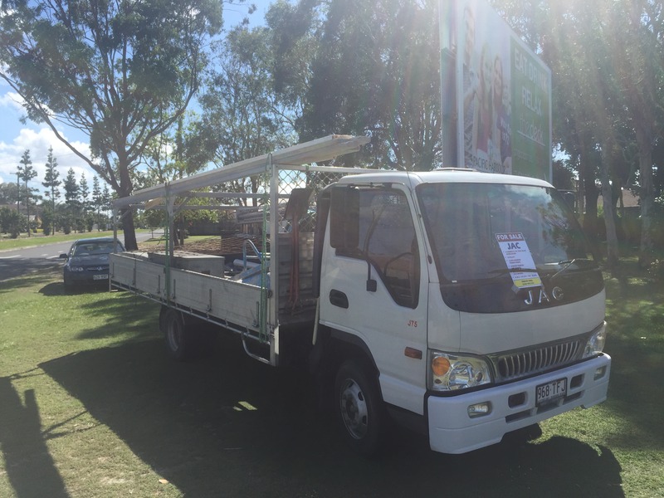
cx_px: 332
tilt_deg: -2.4
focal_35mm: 29
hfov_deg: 61.7
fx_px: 556
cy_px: 249
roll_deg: -0.8
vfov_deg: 48.2
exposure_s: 1/1799
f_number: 2.2
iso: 32
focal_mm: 4.15
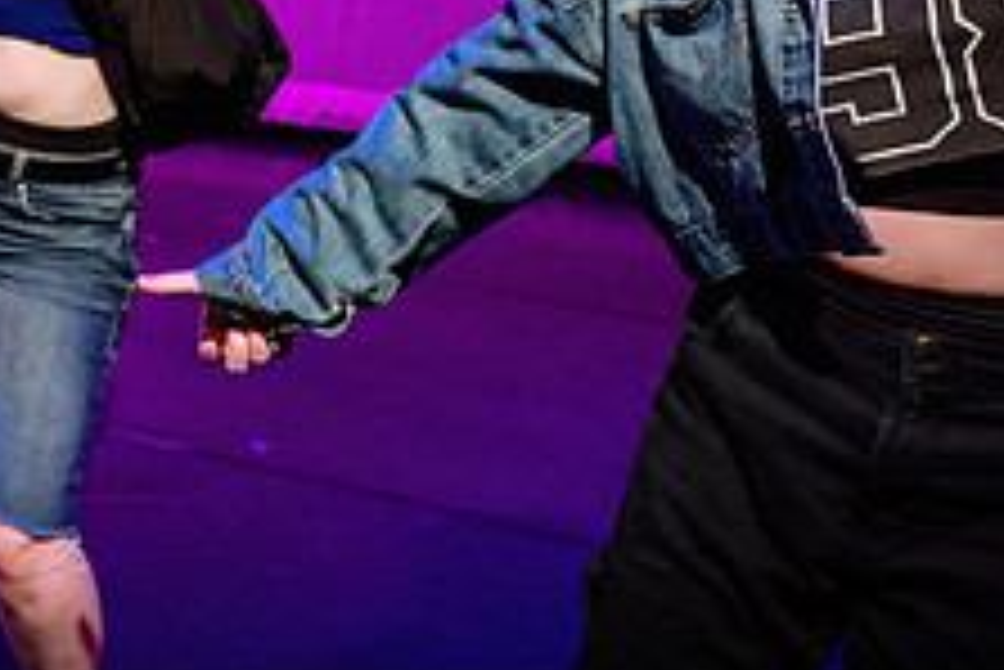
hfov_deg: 26.5
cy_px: 60
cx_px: 51
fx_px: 2037
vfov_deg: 18.4
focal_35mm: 73
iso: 1600
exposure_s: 1/300
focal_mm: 24
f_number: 2.8
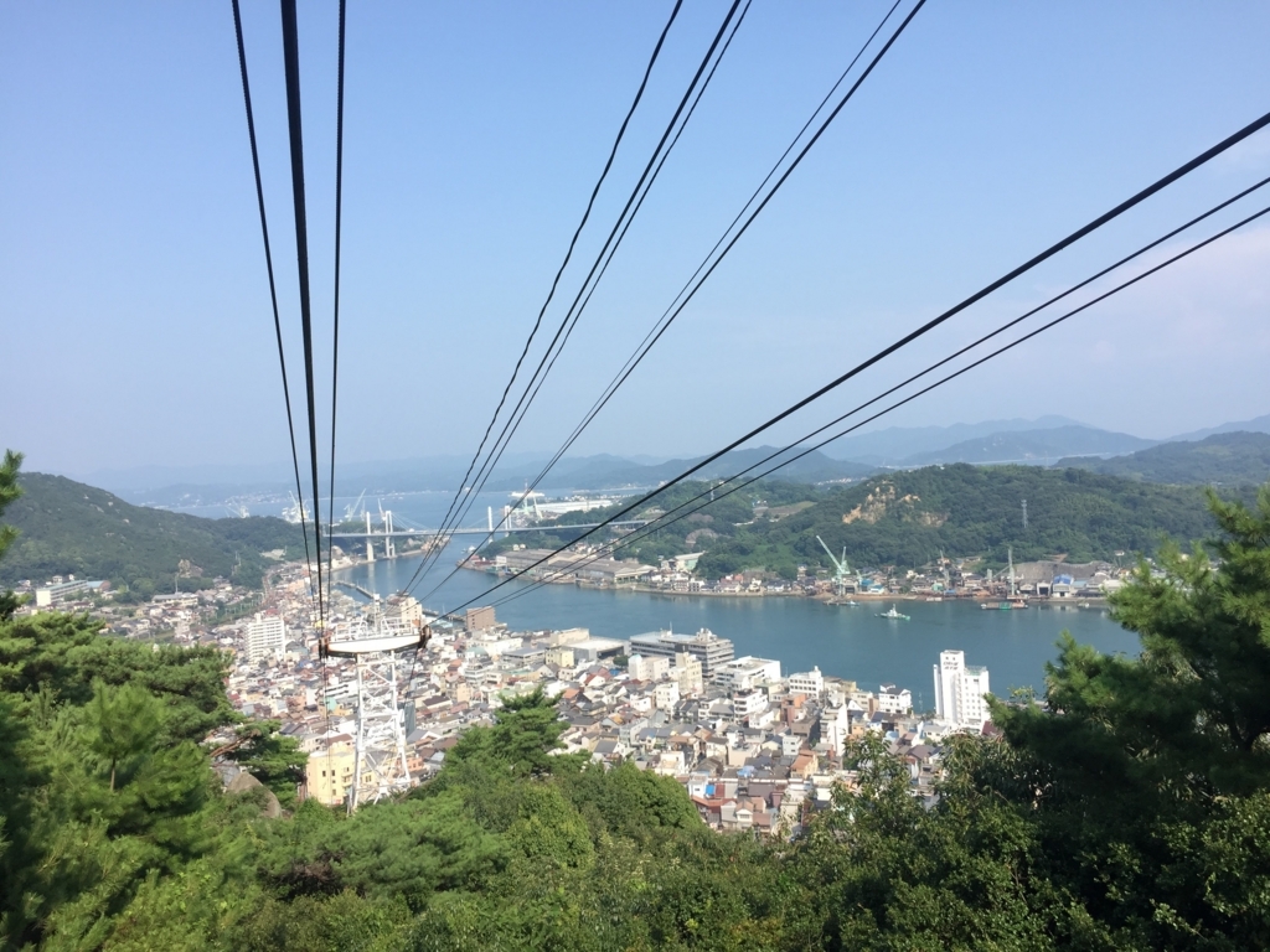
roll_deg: +1.6
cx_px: 635
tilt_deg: -0.7
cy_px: 476
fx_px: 1064
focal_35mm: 29
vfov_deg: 48.2
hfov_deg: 61.7
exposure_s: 1/1099
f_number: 2.2
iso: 32
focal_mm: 4.15
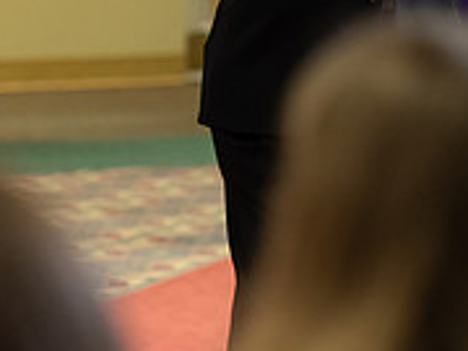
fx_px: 4394
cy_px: -35
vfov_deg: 4.6
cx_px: 364
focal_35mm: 325
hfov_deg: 6.1
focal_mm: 105
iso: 2000
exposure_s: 1/200
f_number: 3.2
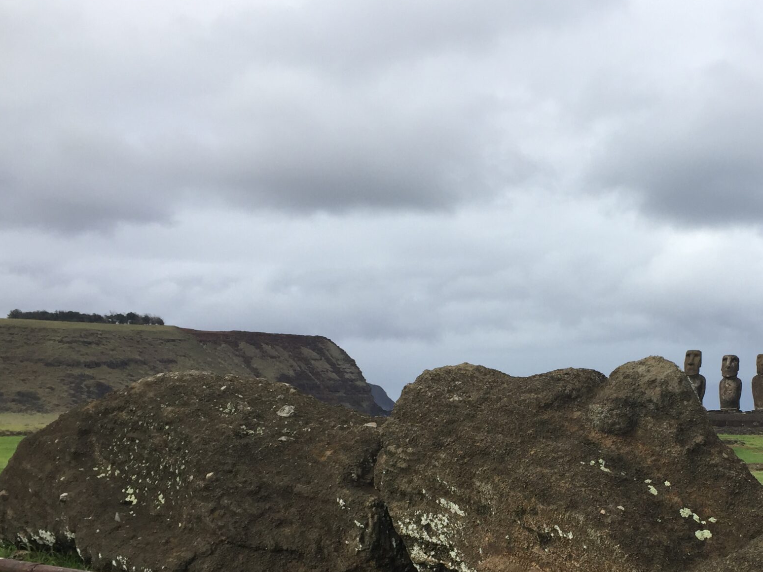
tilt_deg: -2.2
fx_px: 1058
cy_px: 443
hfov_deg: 38.6
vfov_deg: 29.7
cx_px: 575
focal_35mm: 48
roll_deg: +0.3
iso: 32
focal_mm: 4.15
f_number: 2.2
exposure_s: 1/1799
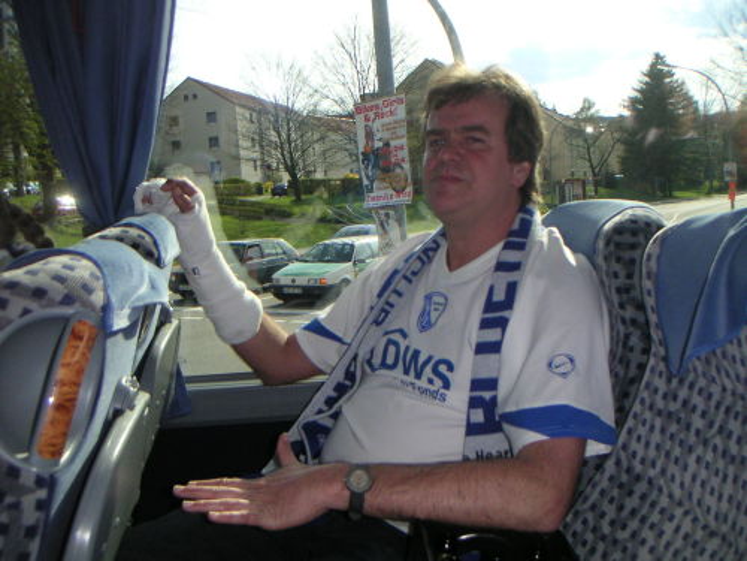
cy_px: 280
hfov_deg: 49.0
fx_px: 820
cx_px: 374
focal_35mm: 38
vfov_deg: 37.7
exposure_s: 1/500
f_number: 2.8
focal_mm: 6
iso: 160
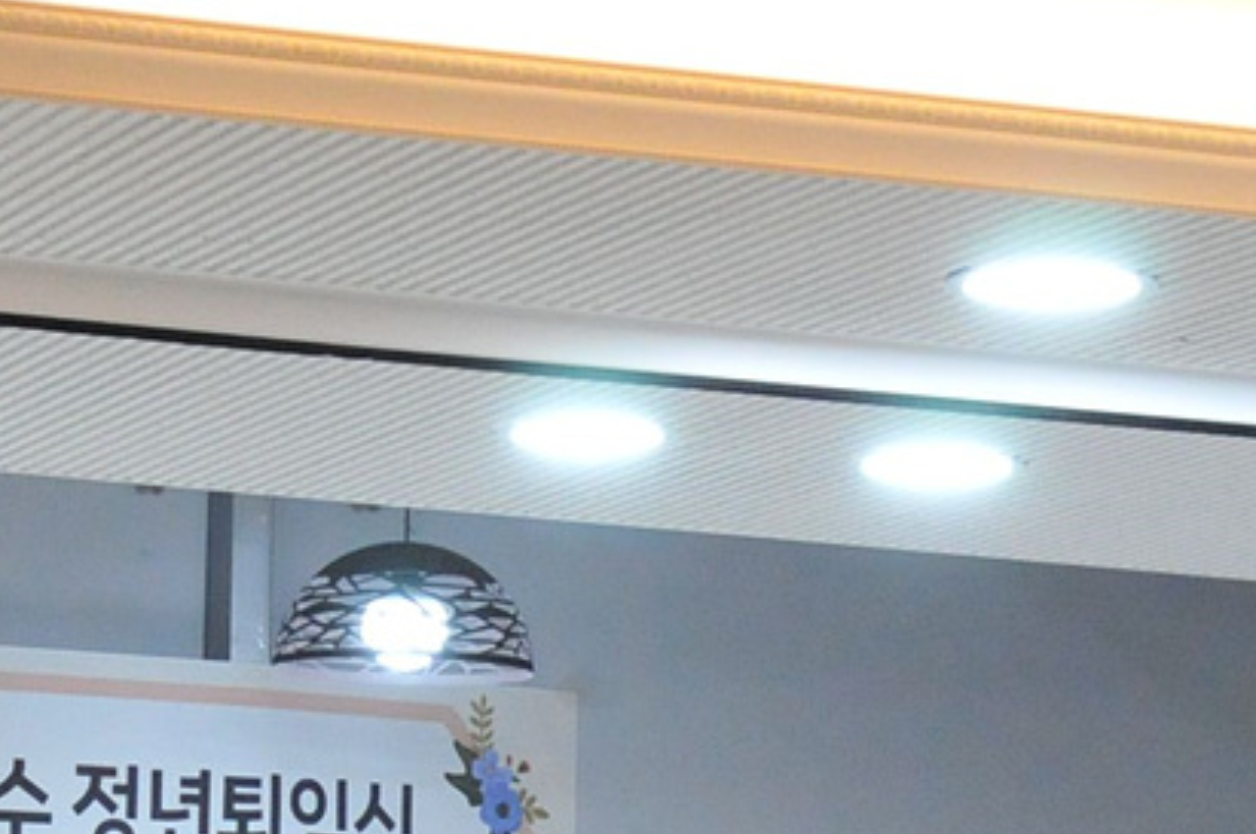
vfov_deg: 8.0
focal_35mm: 170
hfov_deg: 12.1
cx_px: 565
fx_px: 5918
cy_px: 1103
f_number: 6.3
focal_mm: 31
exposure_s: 1/160
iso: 3200
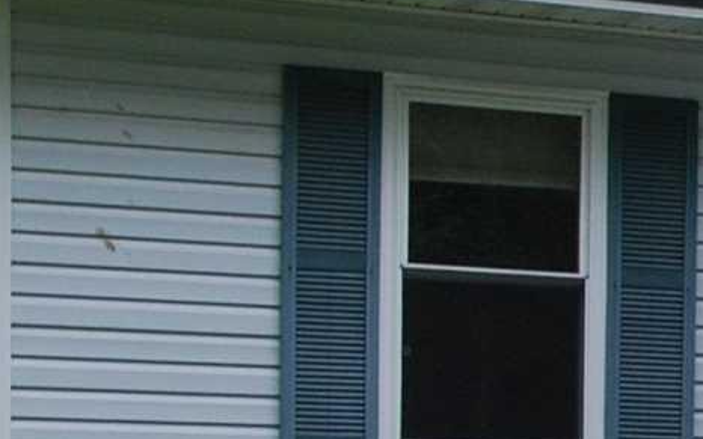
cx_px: 1217
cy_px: 671
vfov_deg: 8.5
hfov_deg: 12.7
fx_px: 2899
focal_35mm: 151
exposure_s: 1/125
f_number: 5.6
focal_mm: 15
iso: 180
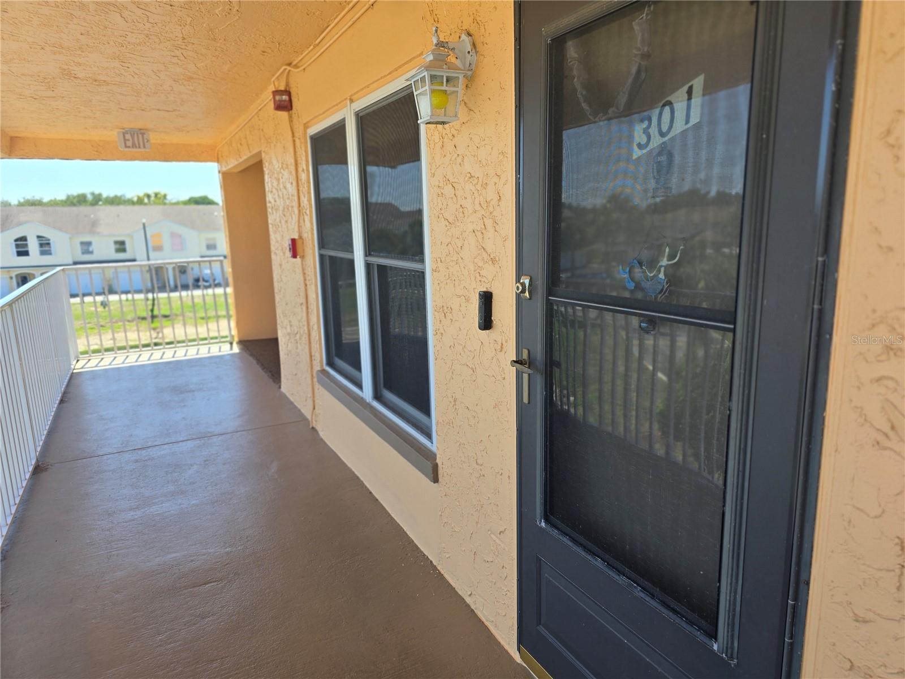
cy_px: 340
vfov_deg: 58.9
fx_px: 601
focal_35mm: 23
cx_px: 452
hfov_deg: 73.9
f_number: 1.7
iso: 12
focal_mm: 6.3
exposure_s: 1/223
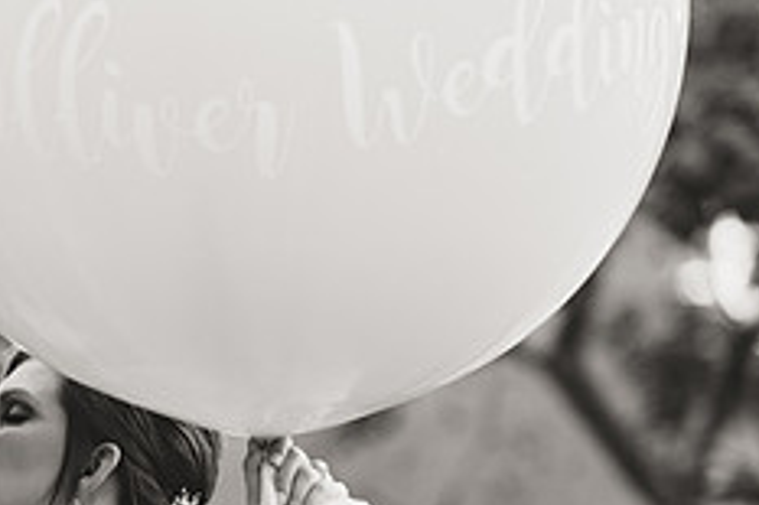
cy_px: 445
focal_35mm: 212
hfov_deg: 9.6
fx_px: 4466
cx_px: -72
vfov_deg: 6.5
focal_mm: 85
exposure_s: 1/500
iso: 500
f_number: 2.2
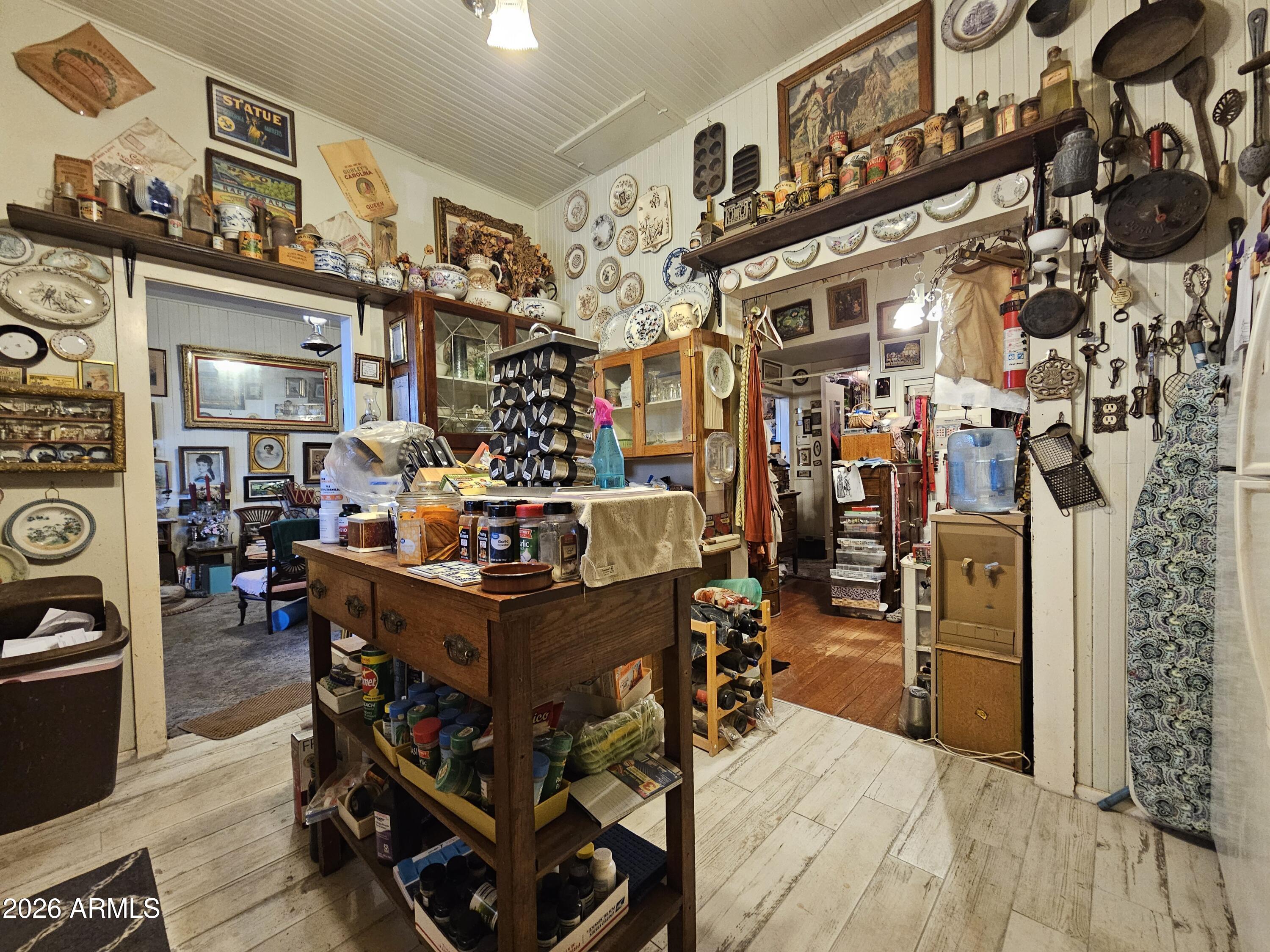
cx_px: 635
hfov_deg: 106.2
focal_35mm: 13
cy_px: 476
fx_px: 477
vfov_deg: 89.9
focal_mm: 2.2
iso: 400
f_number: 2.2
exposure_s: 1/30
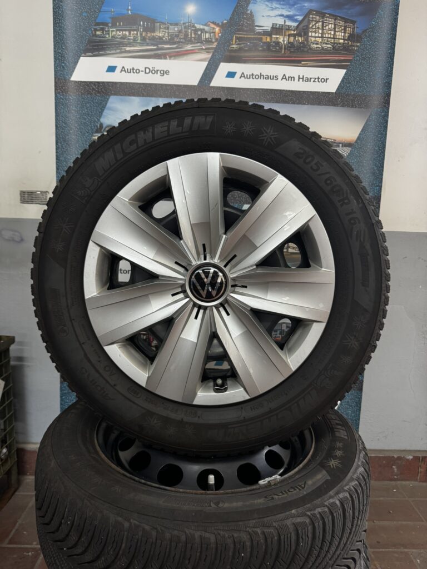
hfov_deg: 56.8
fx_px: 395
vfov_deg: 71.6
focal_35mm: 24
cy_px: 284
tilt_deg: -7.5
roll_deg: -2.2
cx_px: 214
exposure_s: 1/50
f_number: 1.78
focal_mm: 6.76
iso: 200
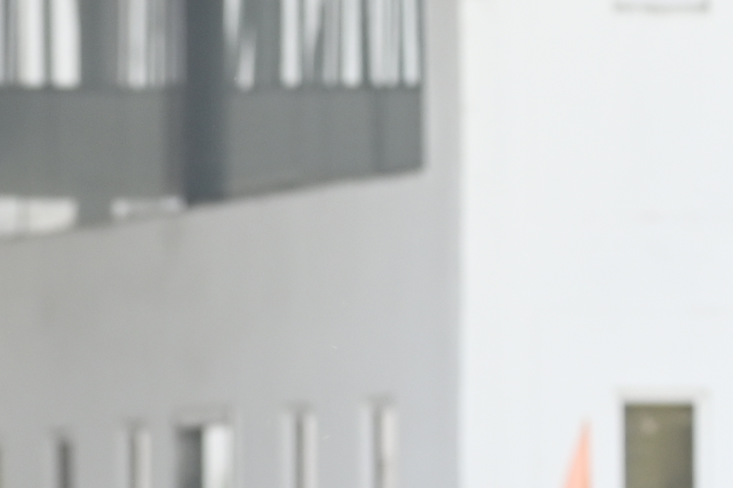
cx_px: -1037
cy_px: 705
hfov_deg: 3.7
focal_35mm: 554
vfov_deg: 2.5
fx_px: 11271
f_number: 5.6
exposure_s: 1/250
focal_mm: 71
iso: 160
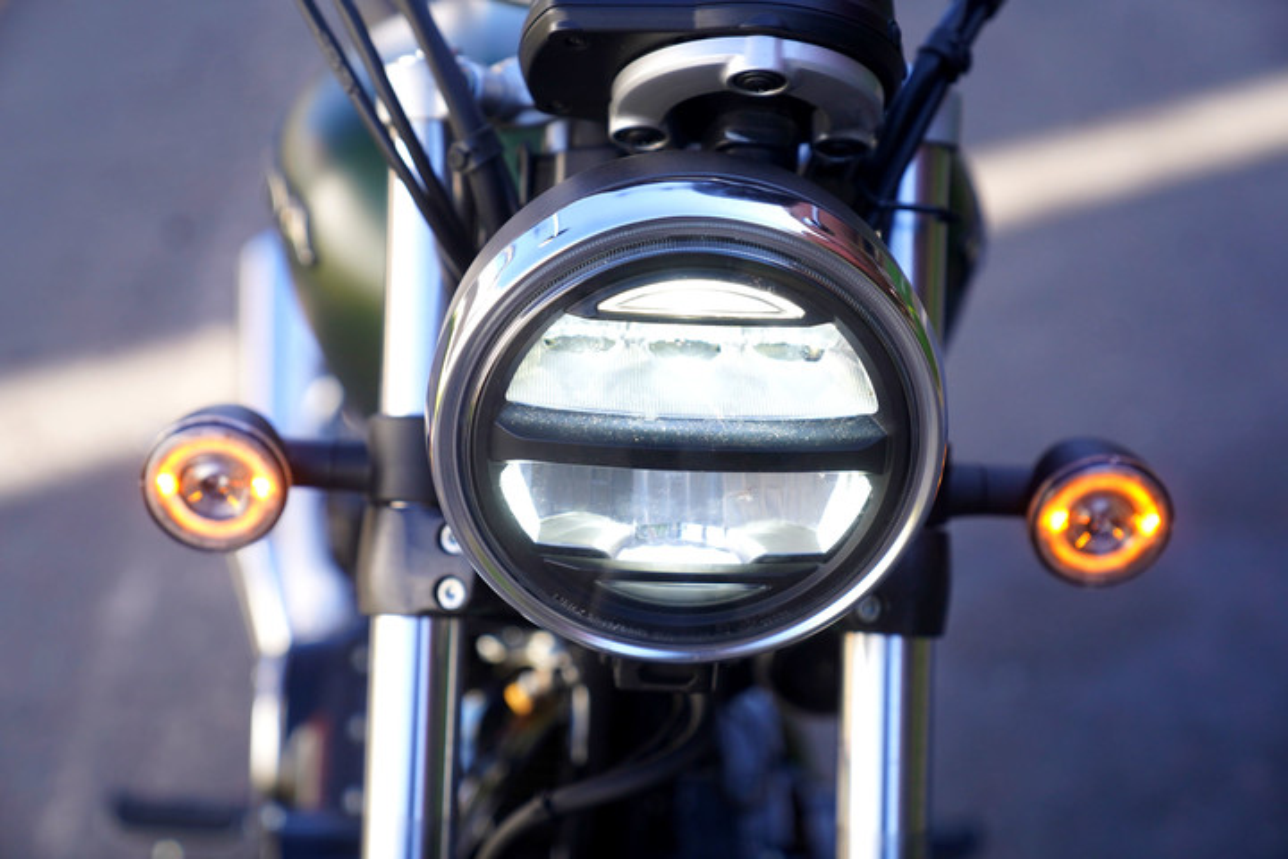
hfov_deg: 28.8
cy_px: 430
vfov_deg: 19.5
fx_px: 2504
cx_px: 644
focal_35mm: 70
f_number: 2.8
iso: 500
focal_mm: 70
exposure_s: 1/1250
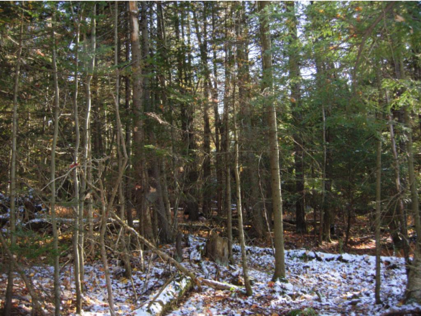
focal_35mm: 36
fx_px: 438
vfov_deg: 39.7
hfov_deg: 51.3
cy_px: 158
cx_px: 210
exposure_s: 1/181
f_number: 2.7
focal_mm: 7.5
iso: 200
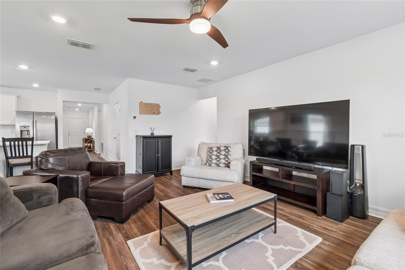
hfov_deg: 100.4
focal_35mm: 15
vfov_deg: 77.3
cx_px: 202
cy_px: 135
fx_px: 169
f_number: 7.1
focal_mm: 10
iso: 100
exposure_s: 1/4
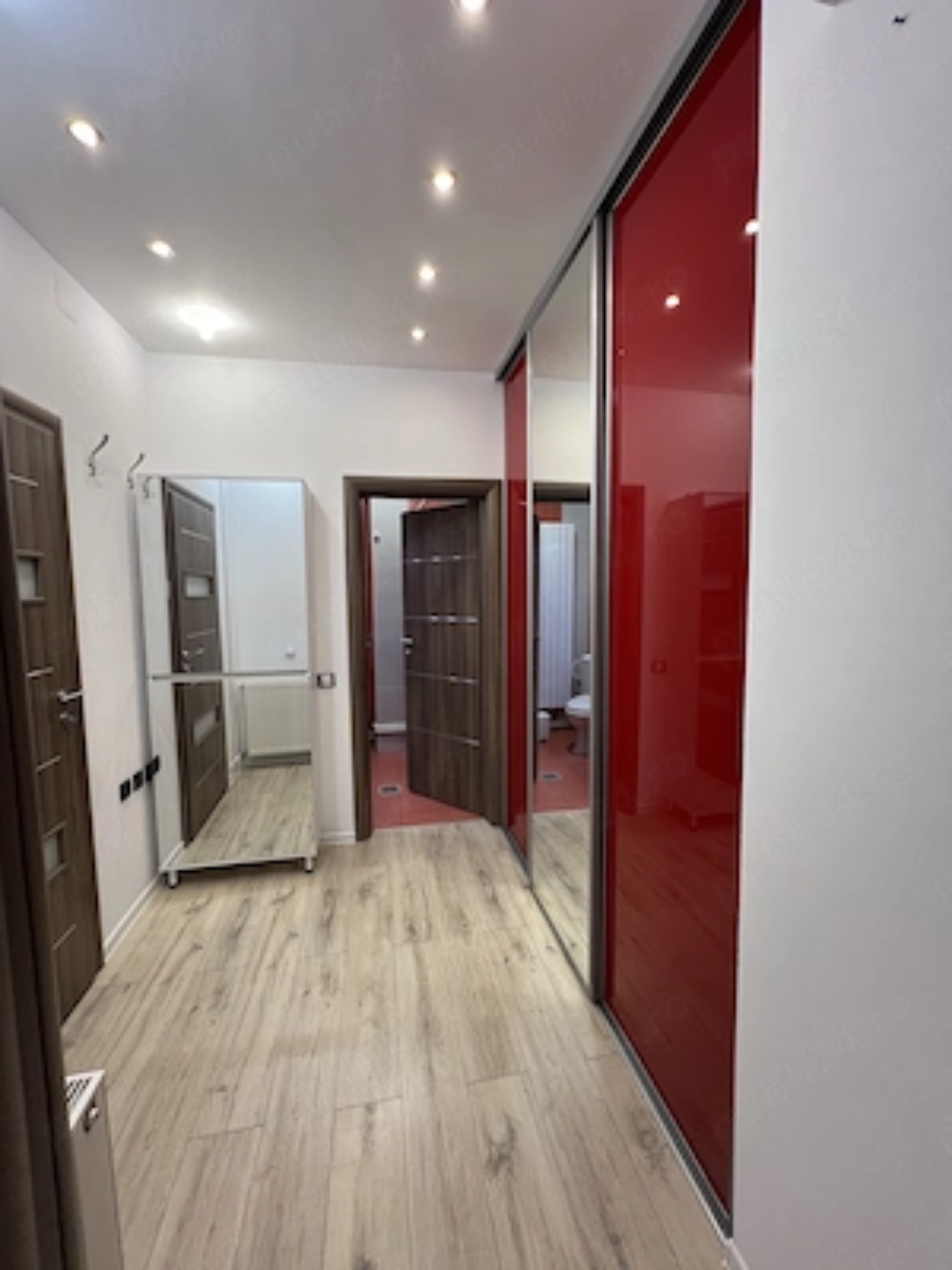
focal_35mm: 13
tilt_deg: -4.7
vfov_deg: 106.2
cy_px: 635
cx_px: 476
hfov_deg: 89.9
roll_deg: +1.1
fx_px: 477
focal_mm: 1.57
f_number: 1.8
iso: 160
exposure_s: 1/100
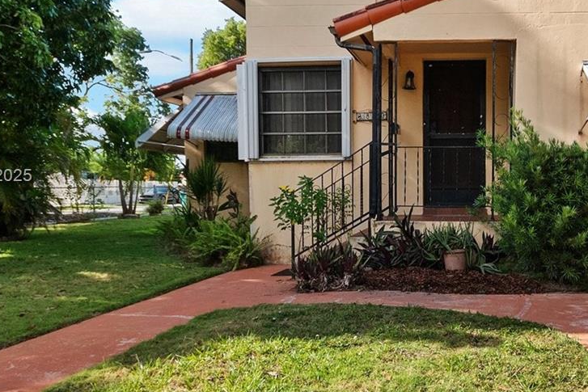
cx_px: 421
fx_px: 539
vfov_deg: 39.9
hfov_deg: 55.2
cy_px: 177
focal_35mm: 33
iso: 200
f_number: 8
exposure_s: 1/250
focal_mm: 10
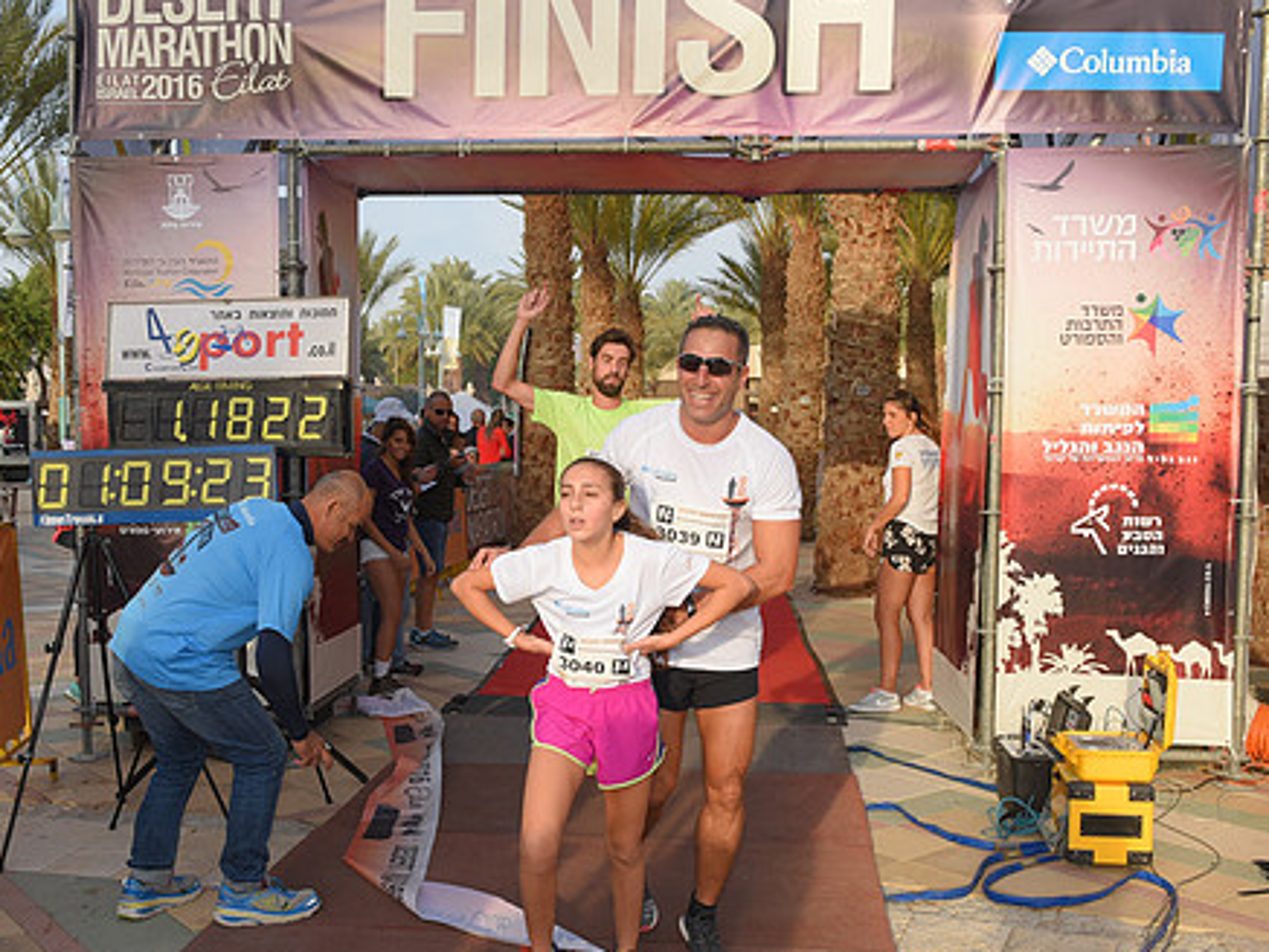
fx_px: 1357
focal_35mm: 37
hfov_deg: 50.1
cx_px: 572
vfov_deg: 38.6
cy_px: 559
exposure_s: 1/320
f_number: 6.3
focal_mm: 29
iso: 160
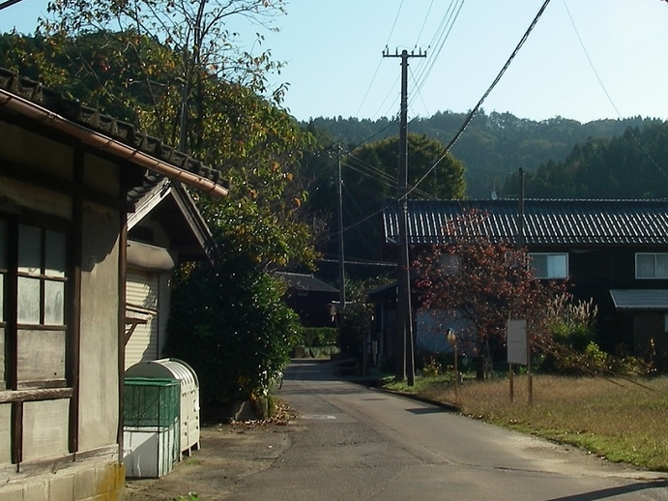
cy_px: 158
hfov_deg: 29.4
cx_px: 370
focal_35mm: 66
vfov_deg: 22.1
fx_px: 1273
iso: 64
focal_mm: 6.3
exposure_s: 1/200
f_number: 6.6
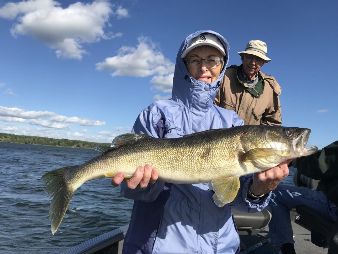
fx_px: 273
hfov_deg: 63.4
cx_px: 169
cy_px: 127
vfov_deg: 49.7
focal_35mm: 28
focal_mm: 3.99
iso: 20
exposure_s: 1/3425
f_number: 1.8
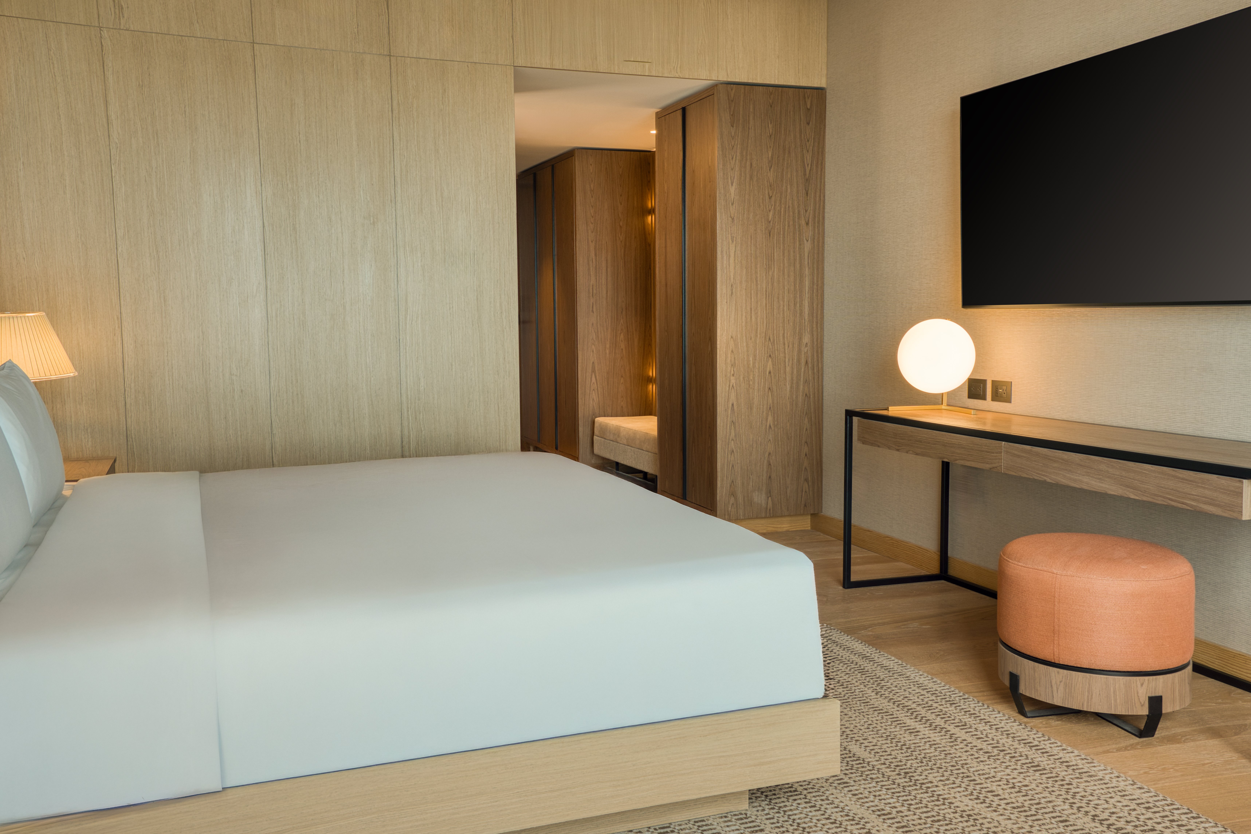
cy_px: 417
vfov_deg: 41.2
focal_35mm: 32
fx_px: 1108
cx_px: 626
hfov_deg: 58.9
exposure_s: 1/13
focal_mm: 31.9
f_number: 10
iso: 1000
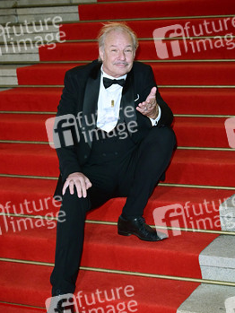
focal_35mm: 66
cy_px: 172
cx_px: 118
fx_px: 597
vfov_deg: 29.4
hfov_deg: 22.3
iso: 5000
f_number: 3.5
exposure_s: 1/160
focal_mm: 60
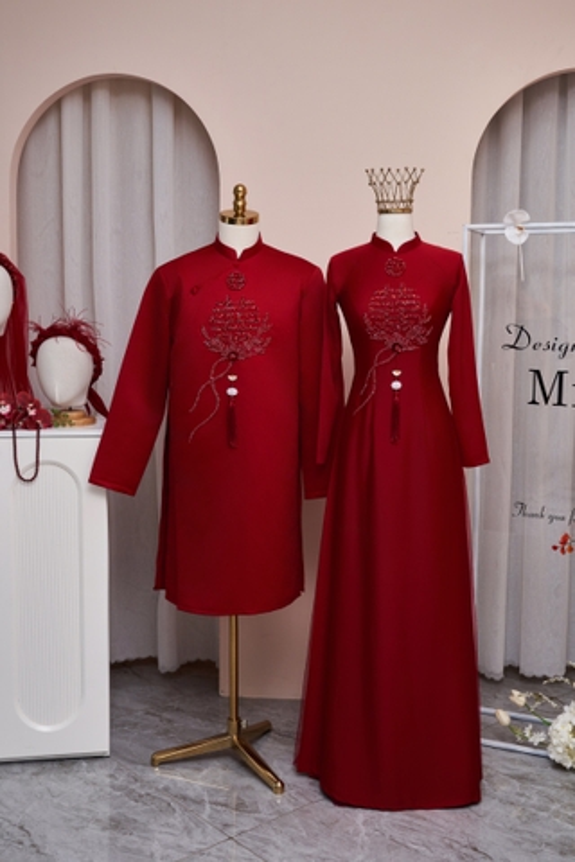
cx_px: 288
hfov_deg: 34.3
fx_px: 932
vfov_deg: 49.7
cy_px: 431
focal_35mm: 39
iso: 320
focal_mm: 38.9
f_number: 8
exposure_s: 1/160
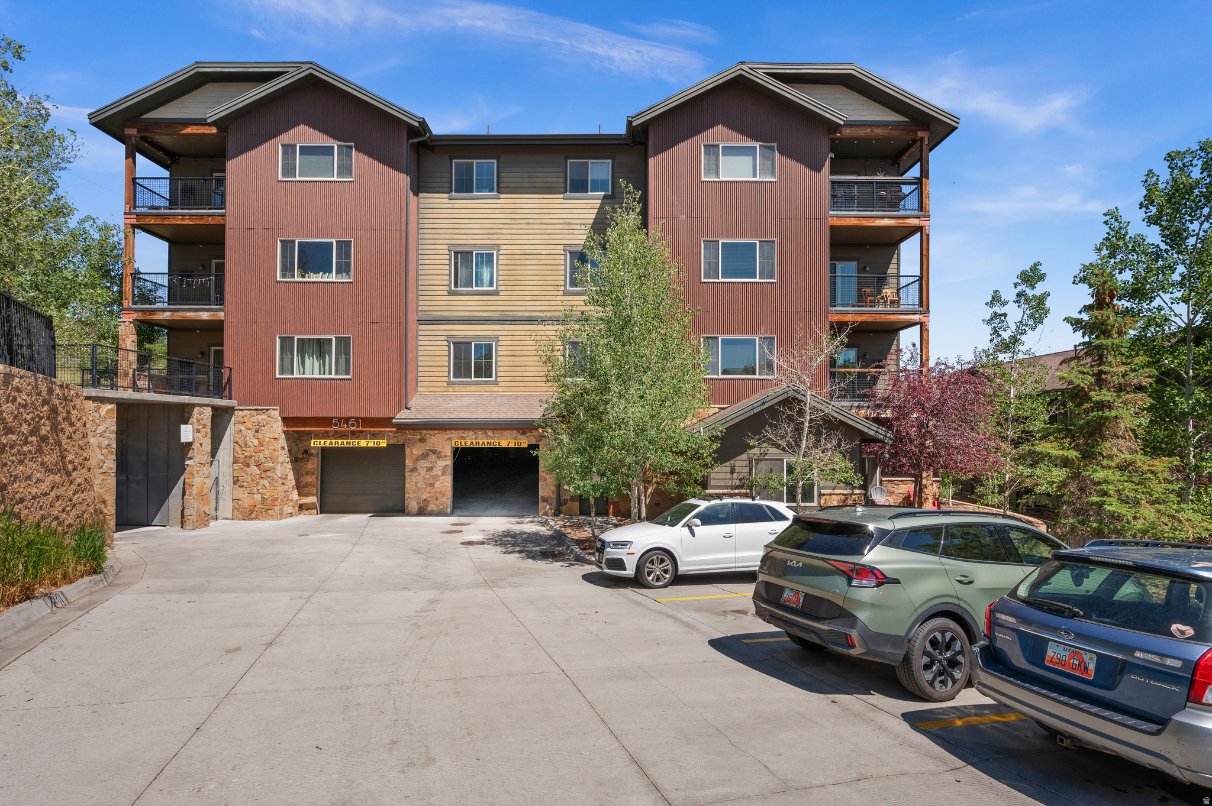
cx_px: 606
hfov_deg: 91.6
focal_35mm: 18
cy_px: 403
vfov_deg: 68.8
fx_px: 589
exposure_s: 1/500
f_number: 8
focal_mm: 17.5
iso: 400
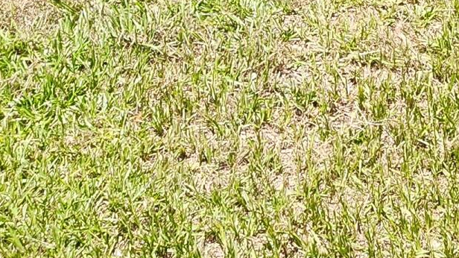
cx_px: 484
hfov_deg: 28.3
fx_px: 839
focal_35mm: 69
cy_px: -432
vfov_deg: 12.2
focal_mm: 2.2
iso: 50
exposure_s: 1/836
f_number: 2.2
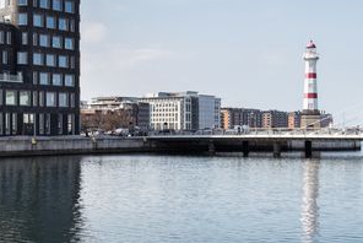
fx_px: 515
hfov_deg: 34.7
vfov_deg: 25.5
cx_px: -13
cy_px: 15
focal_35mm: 51
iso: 100
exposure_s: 1/80
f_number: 11
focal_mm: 24
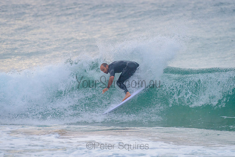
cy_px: 77
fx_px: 4003
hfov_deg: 3.4
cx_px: 114
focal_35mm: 613
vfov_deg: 2.2
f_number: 5.6
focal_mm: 500
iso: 500
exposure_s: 1/1250
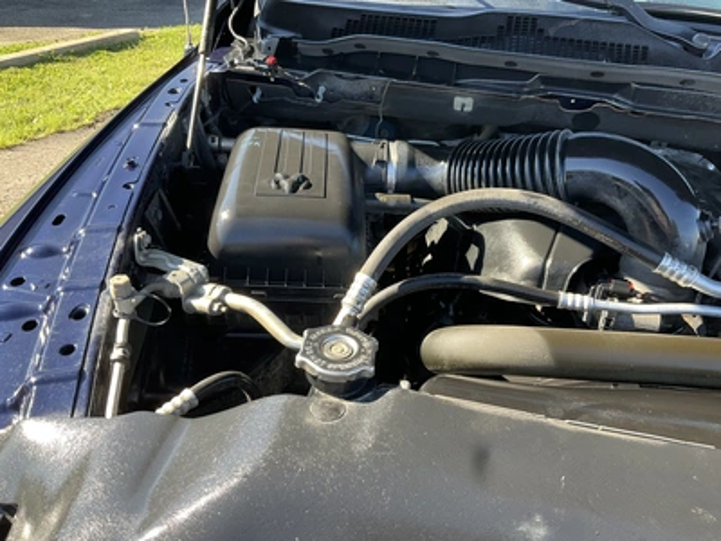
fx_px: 604
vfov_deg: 48.2
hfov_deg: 61.7
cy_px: 270
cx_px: 360
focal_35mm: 29
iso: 16
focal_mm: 3
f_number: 1.8
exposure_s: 1/122
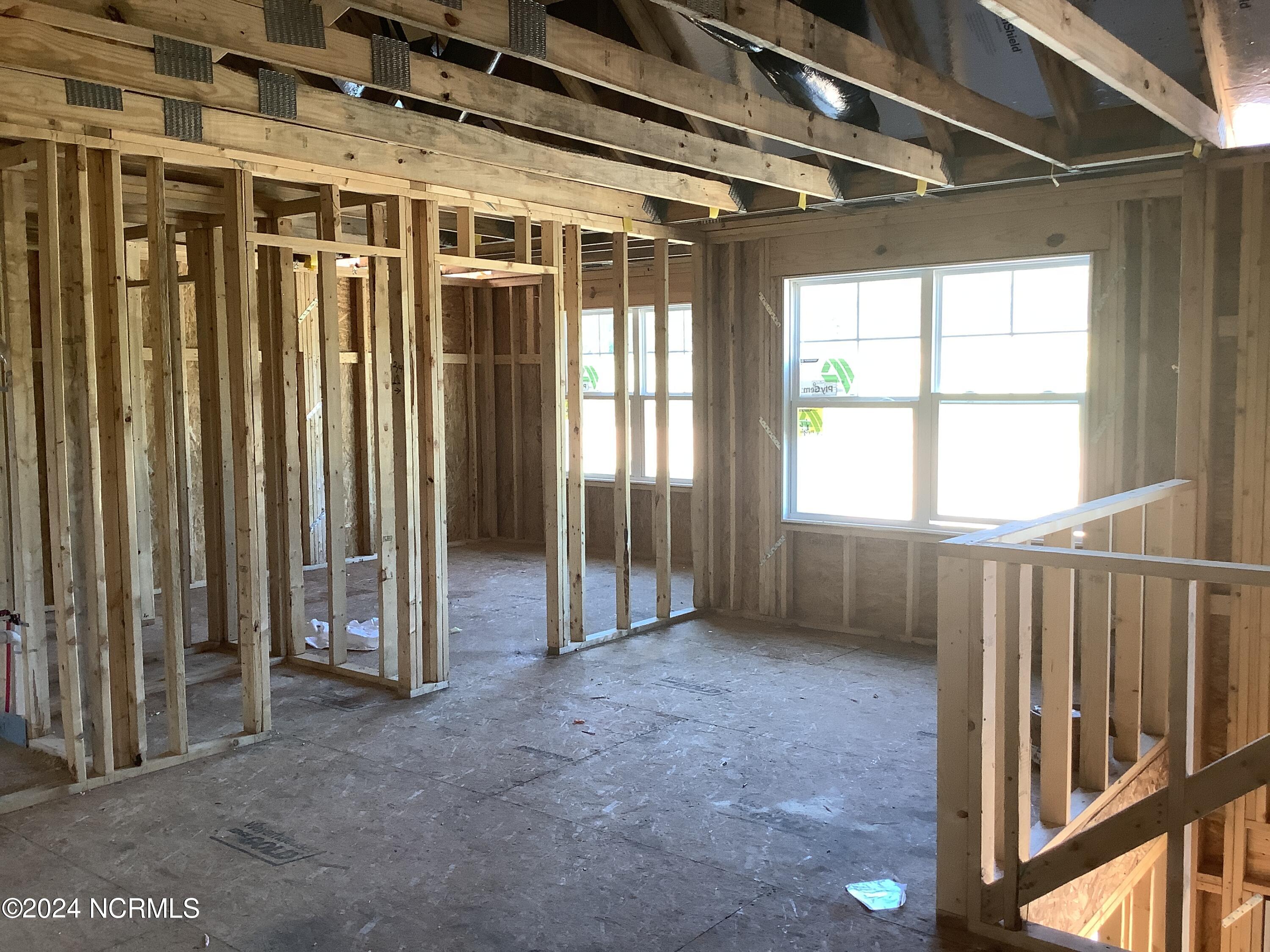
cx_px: 635
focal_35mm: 31
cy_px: 476
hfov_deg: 58.4
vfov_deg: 45.4
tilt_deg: -2.5
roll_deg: +0.0
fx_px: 1137
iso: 100
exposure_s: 1/60
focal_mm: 3.3
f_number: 2.4
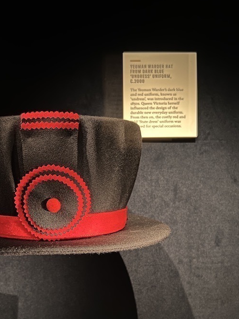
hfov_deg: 35.7
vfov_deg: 46.0
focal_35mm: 40
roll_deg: +0.4
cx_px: 90
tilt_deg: +0.0
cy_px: 216
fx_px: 368
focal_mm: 5.7
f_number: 1.5
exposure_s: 1/6
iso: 400
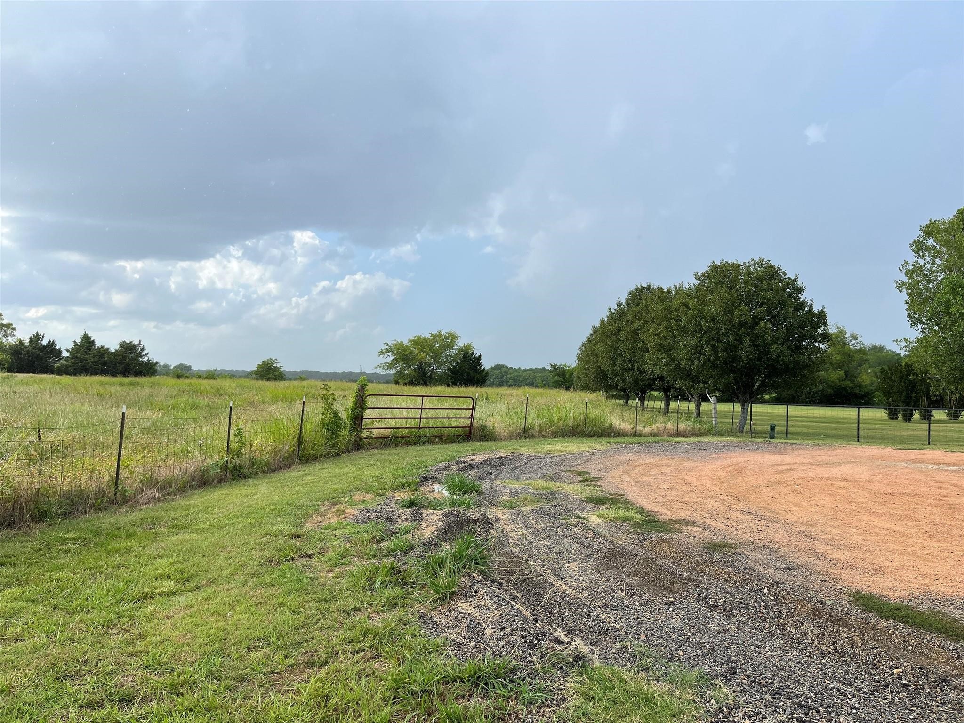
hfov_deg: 67.3
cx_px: 482
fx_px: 724
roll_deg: -0.6
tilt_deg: +2.9
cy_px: 362
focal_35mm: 26
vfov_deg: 53.1
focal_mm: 5.1
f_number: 1.6
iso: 50
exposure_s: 1/2268
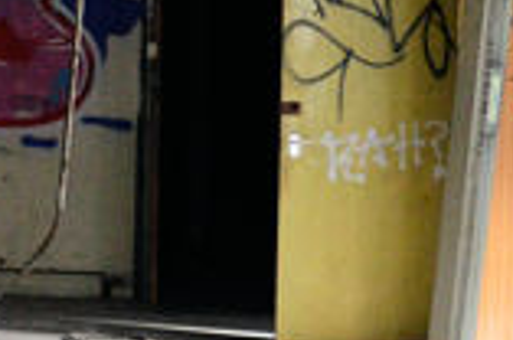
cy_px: 240
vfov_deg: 7.2
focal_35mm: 191
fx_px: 2716
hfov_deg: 9.9
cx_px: -582
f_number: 1.8
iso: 1100
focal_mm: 20
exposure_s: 1/60
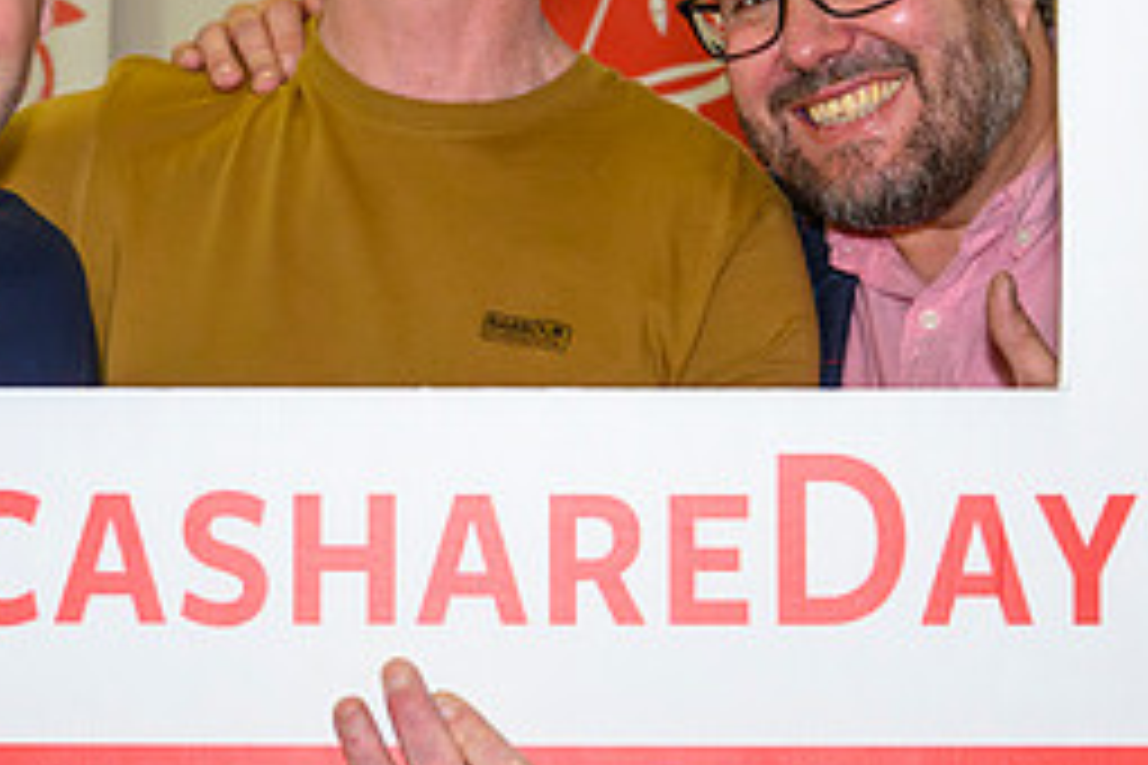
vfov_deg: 12.2
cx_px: 470
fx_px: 3571
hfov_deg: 18.2
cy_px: 191
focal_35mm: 112
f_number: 5
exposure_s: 1/100
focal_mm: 40
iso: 3200
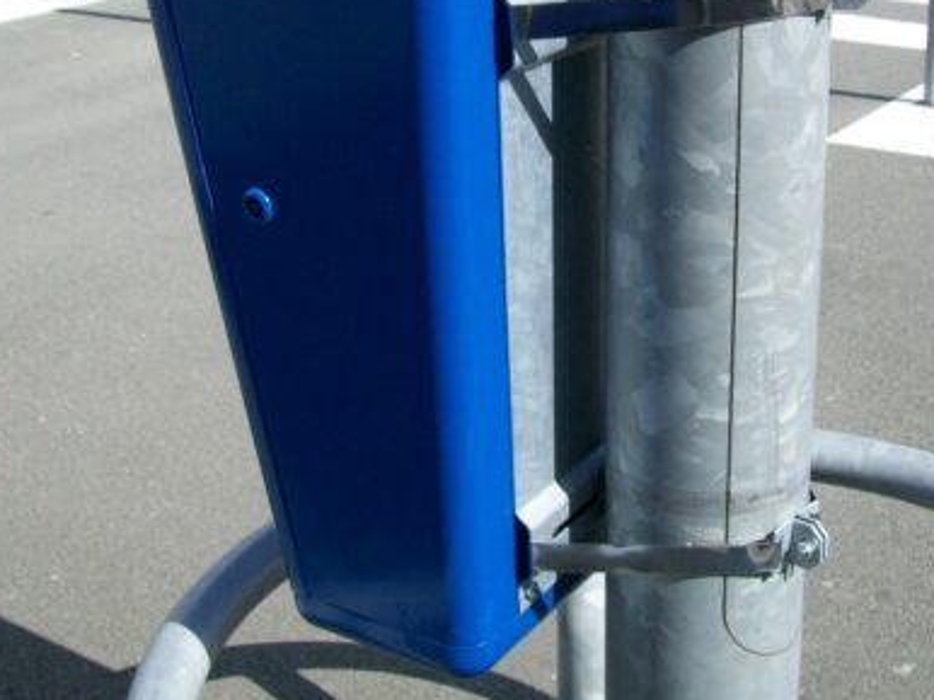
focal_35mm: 56
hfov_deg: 34.2
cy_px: 182
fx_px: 1510
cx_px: 581
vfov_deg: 25.8
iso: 64
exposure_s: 1/320
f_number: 4.8
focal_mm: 6
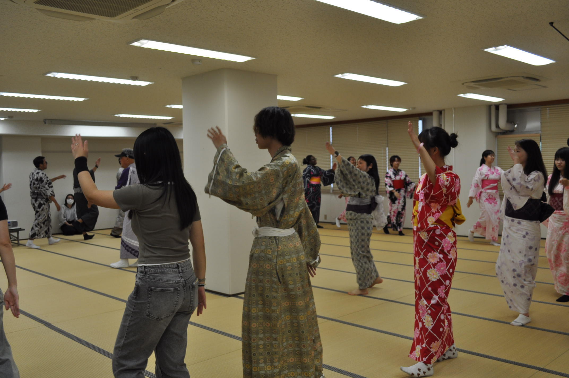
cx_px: 284
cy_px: 189
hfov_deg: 57.3
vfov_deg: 39.9
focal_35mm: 33
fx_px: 521
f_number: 5.6
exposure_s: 1/125
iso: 400
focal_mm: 22
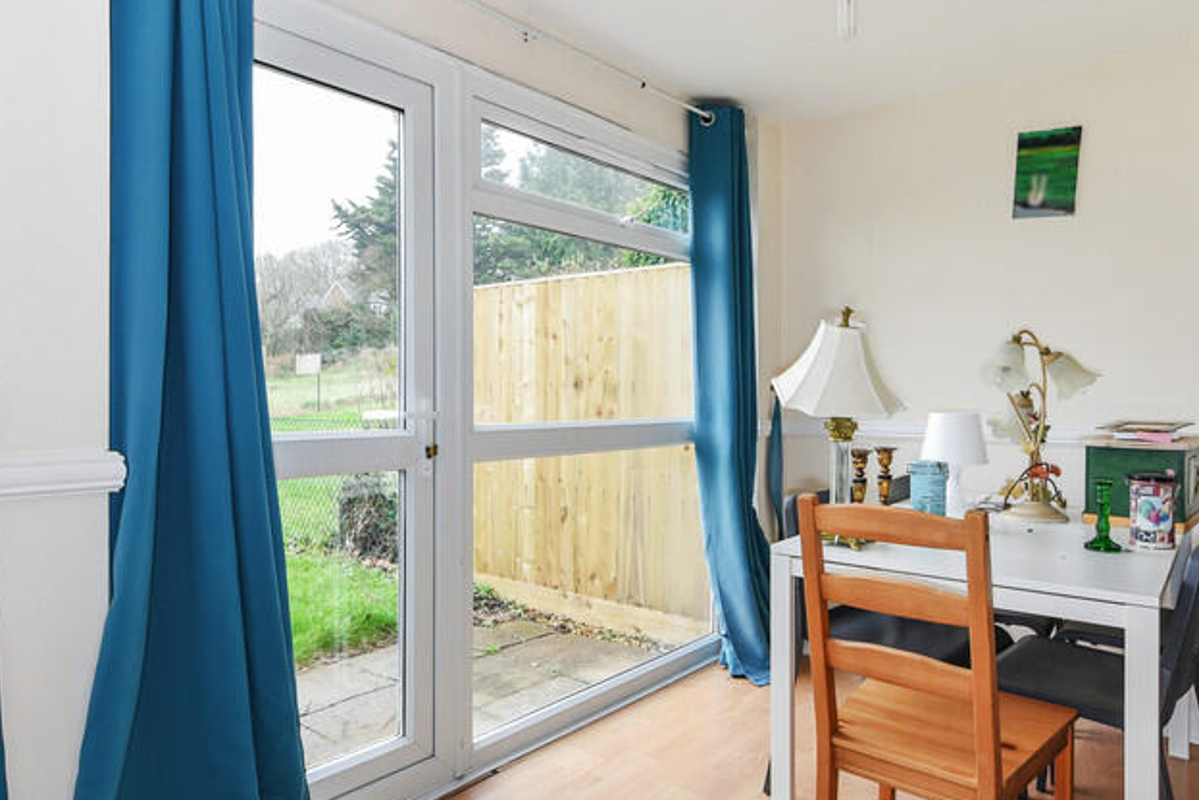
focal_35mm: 23
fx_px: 766
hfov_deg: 75.9
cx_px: 651
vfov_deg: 55.2
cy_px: 392
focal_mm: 14
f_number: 7.1
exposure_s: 1/20
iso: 400
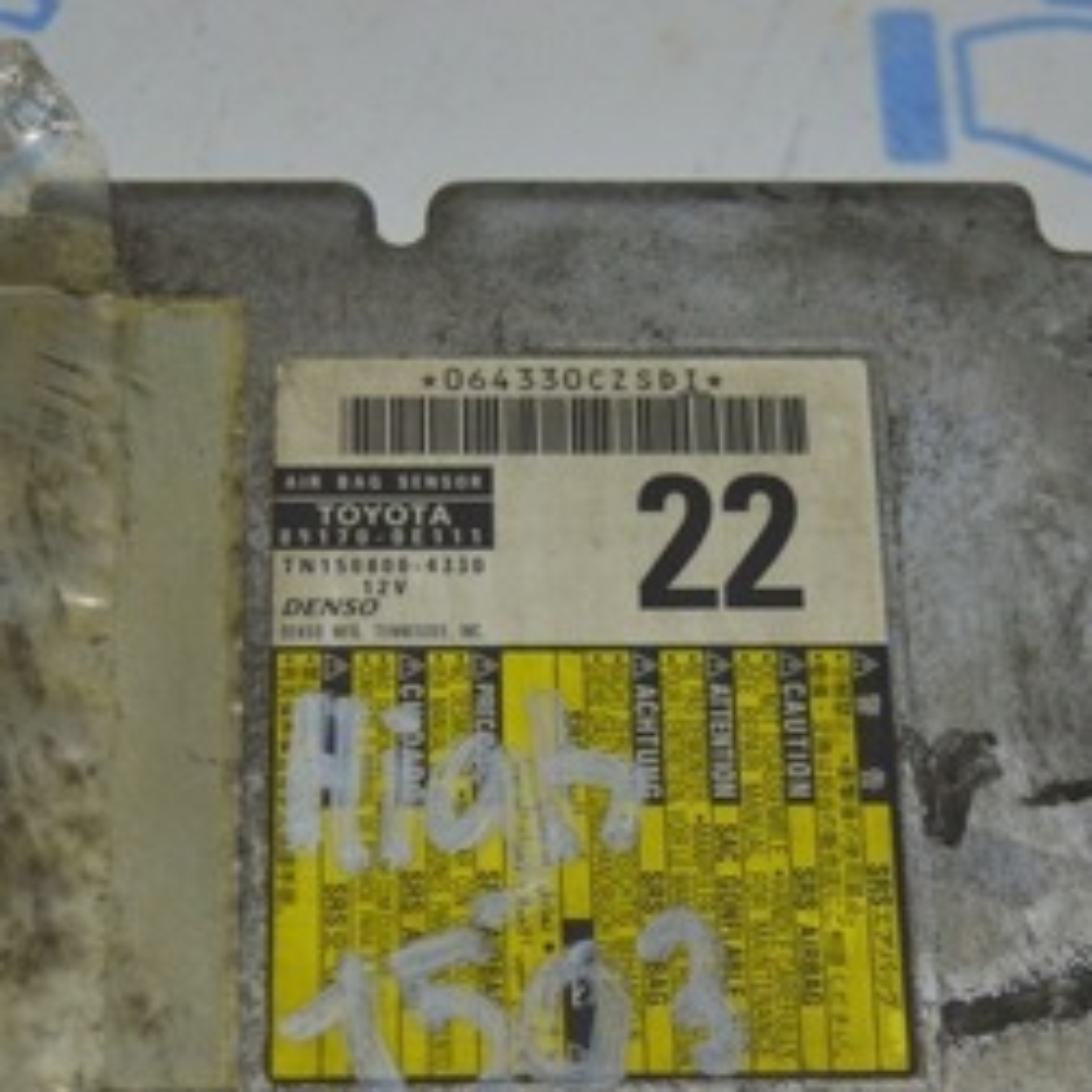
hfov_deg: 20.6
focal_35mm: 84
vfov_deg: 20.4
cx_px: 485
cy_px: 847
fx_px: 2998
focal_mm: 26
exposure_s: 1/200
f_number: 4
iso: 400
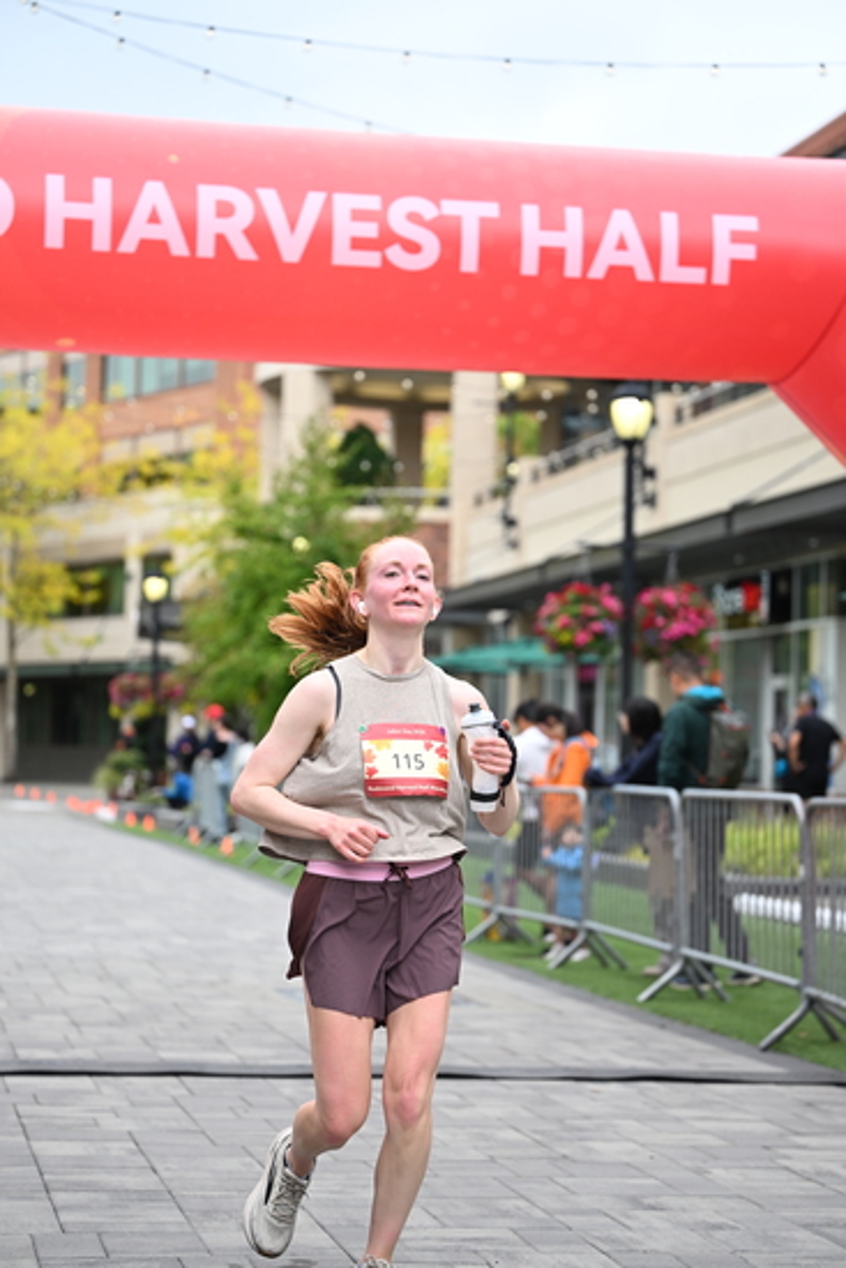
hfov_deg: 17.7
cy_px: 634
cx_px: 423
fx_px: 2712
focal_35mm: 77
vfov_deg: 26.3
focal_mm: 77
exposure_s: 1/2000
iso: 640
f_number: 2.8
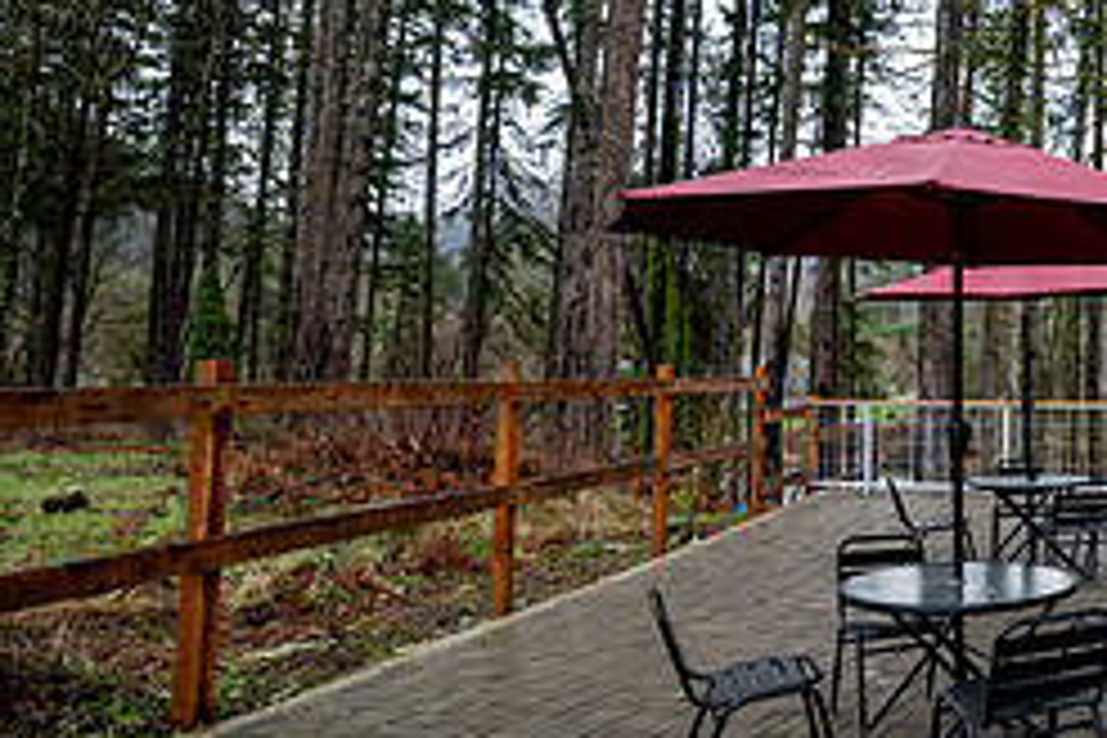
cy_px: 295
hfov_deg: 42.6
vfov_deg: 39.8
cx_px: 1260
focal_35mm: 33
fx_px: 1015
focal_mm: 14
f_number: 6.3
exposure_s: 1/250
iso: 1000
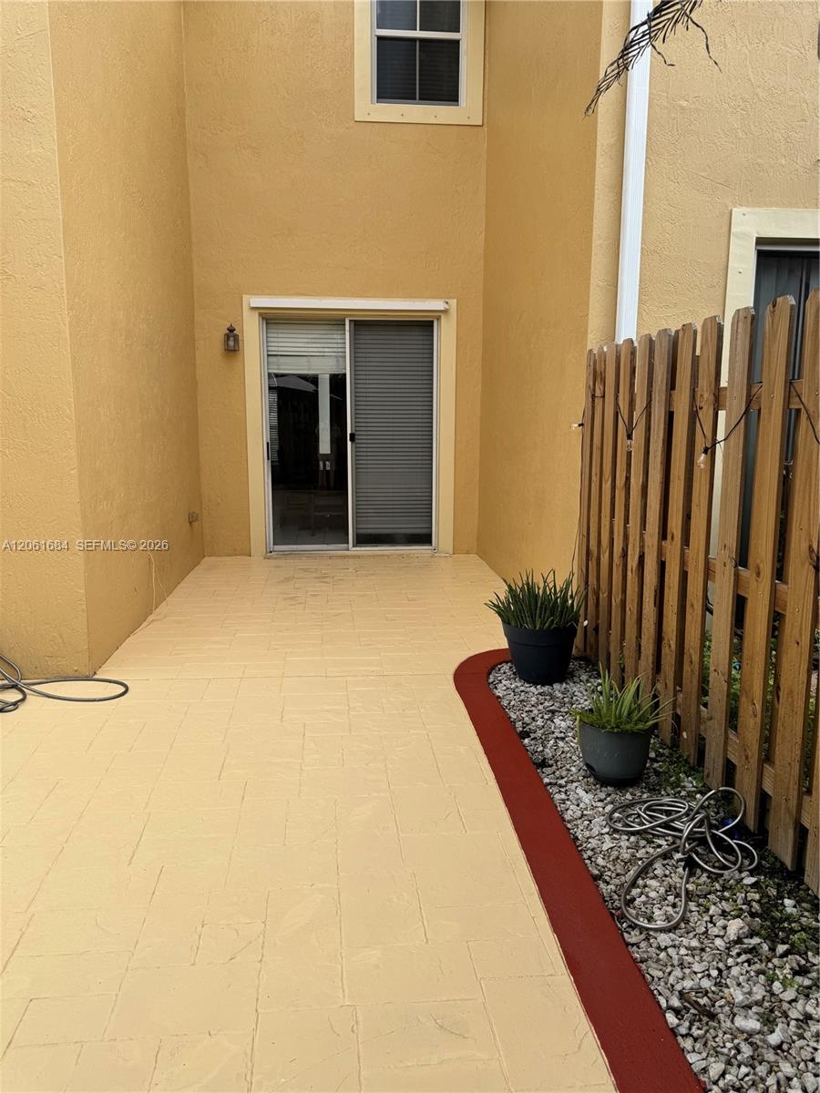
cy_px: 546
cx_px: 410
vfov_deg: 71.6
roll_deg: +0.8
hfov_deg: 56.8
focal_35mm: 24
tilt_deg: -8.3
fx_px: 758
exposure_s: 1/1366
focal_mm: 6.76
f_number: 1.78
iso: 80
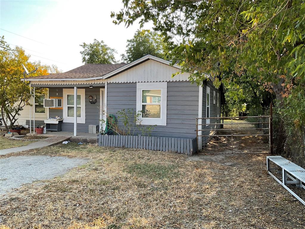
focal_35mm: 29
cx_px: 152
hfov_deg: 61.7
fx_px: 256
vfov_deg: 48.2
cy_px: 114
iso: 16
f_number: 1.8
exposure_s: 1/318
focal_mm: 3
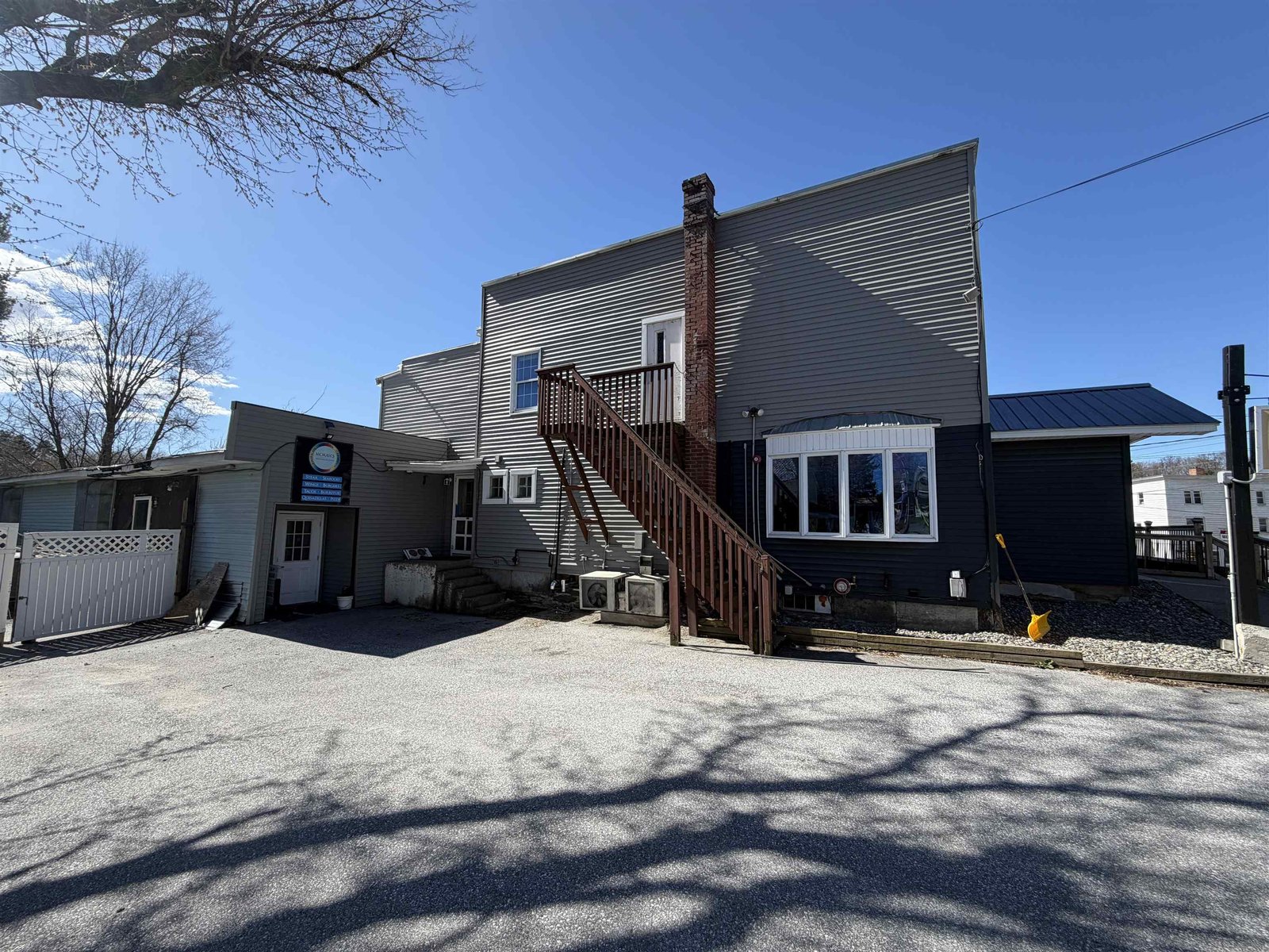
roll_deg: -0.3
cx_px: 634
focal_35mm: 14
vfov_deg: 85.7
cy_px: 476
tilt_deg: +5.2
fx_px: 513
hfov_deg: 102.1
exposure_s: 1/770
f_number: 2.2
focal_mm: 2.22
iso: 25
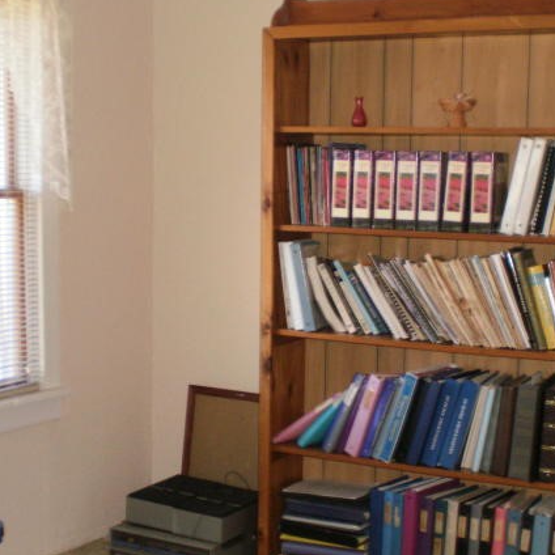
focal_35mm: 60
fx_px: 1088
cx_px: 332
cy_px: 323
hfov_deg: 28.5
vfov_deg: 28.6
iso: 200
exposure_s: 1/30
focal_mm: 6.3
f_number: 3.1
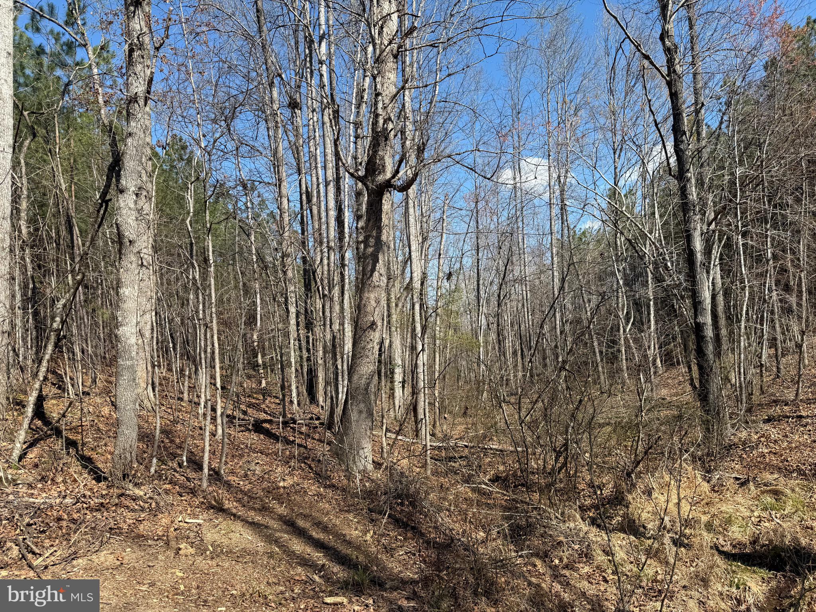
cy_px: 306
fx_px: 566
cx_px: 408
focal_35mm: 24
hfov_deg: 71.6
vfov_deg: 56.8
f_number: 1.78
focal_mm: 6.76
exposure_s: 1/2525
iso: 80
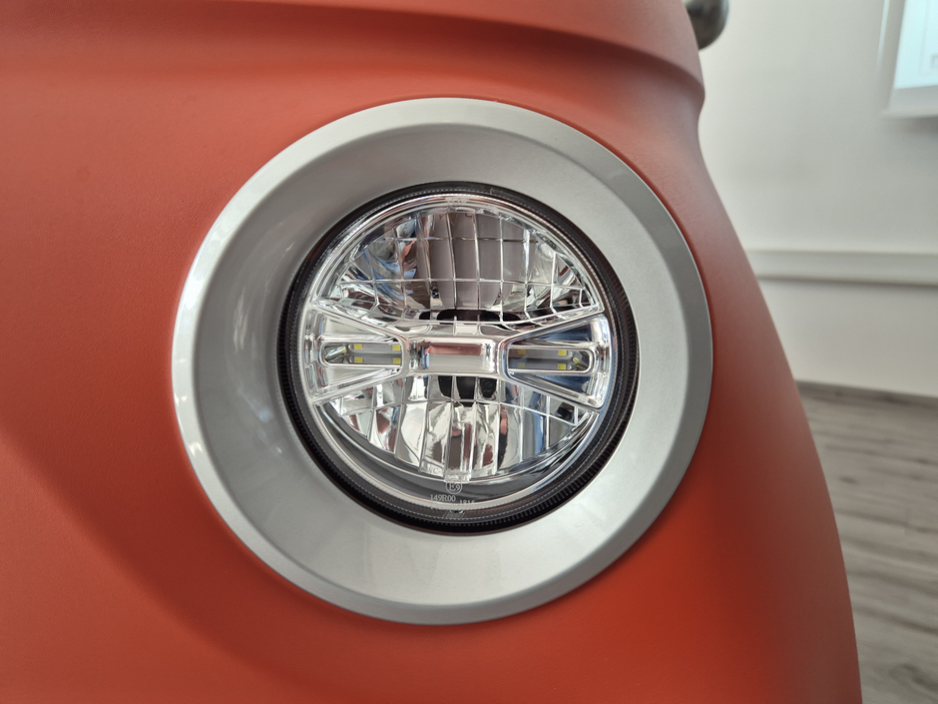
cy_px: 352
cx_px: 469
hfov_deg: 73.9
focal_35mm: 23
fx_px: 623
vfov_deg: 58.9
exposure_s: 1/100
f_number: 1.8
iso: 160
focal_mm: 5.4
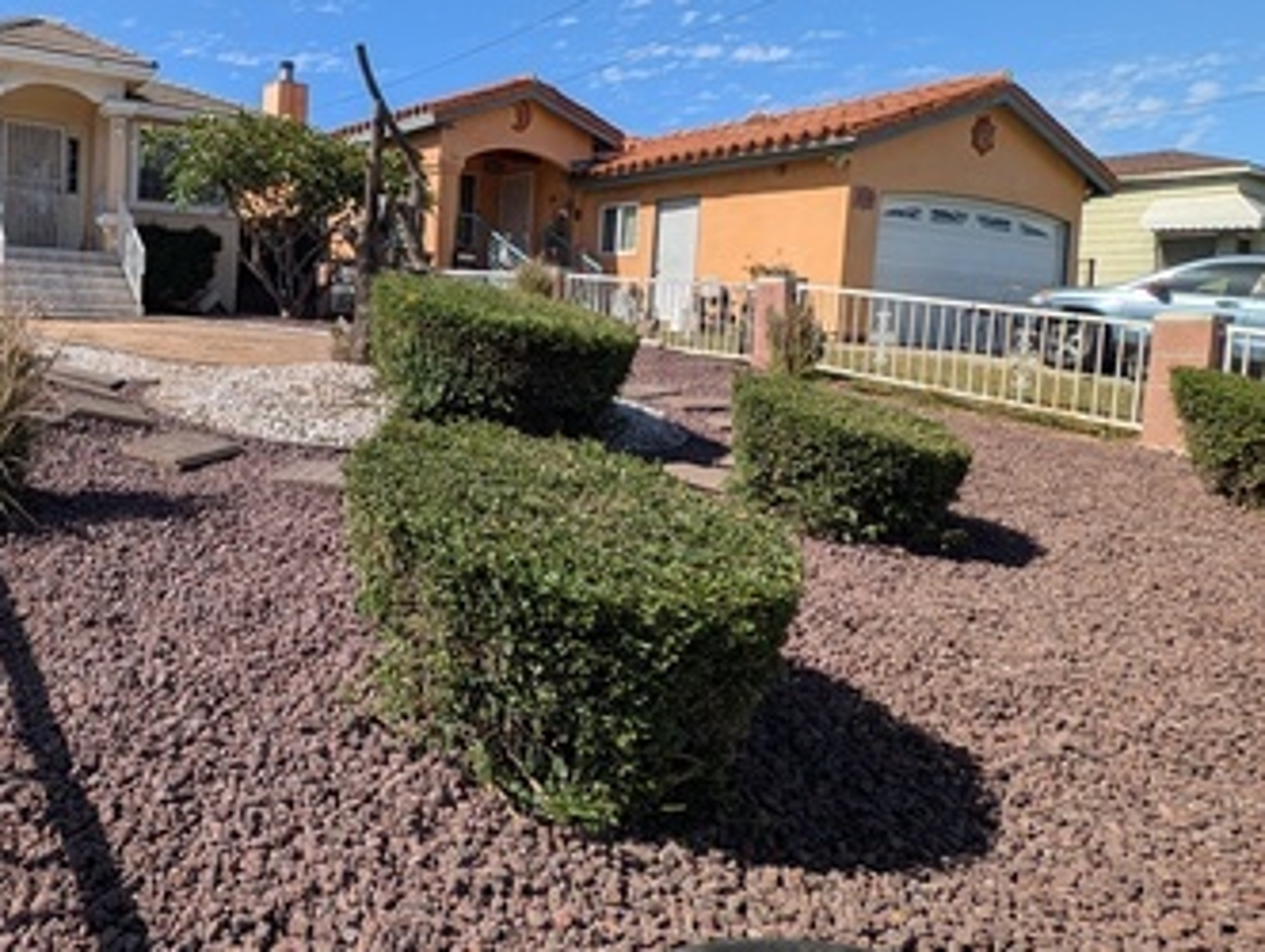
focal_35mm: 24
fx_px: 878
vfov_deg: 56.4
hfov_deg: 66.7
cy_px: 373
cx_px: 305
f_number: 1.95
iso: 38
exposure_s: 1/2058
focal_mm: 2.23
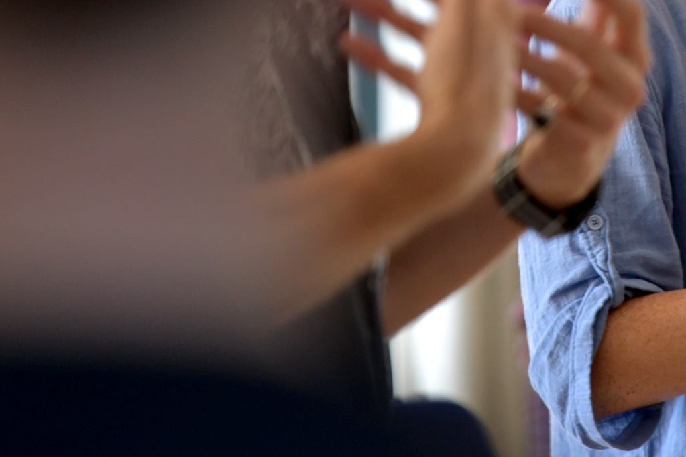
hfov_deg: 4.5
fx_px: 8803
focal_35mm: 462
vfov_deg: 3.0
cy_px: -51
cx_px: 571
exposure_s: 1/200
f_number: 4
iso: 1000
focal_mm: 200
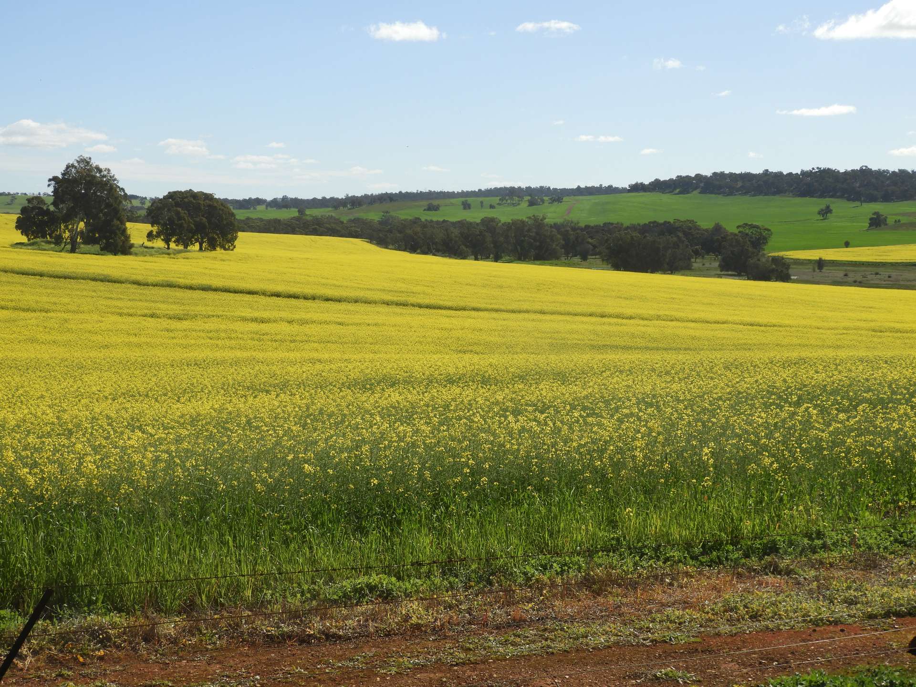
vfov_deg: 26.6
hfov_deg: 34.9
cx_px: 458
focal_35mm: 55
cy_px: 344
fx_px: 1455
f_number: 4
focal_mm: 9.9
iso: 100
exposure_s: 1/1000
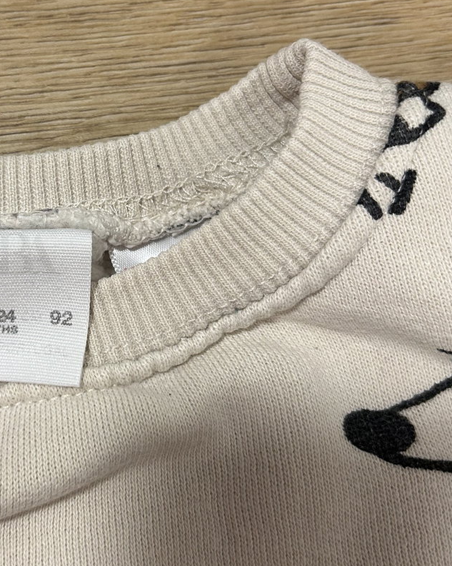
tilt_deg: -81.6
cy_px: 267
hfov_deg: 27.8
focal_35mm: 53
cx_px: 72
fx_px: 887
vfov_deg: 35.4
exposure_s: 1/50
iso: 160
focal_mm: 5.7
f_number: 1.5
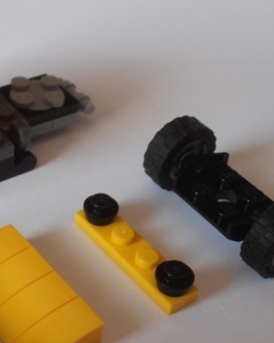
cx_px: 19
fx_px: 740
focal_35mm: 73
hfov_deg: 20.5
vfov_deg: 25.9
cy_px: 222
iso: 125
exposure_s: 1/20
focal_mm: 6.61
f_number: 3.9
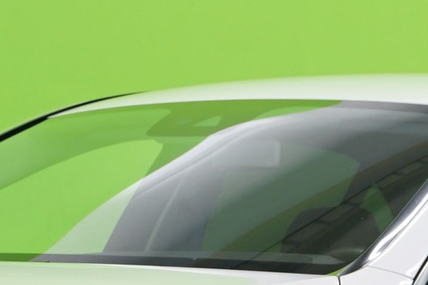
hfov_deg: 7.3
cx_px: 172
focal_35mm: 284
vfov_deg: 4.8
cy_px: 297
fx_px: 3375
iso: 400
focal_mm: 52
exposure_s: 1/10
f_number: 4.5
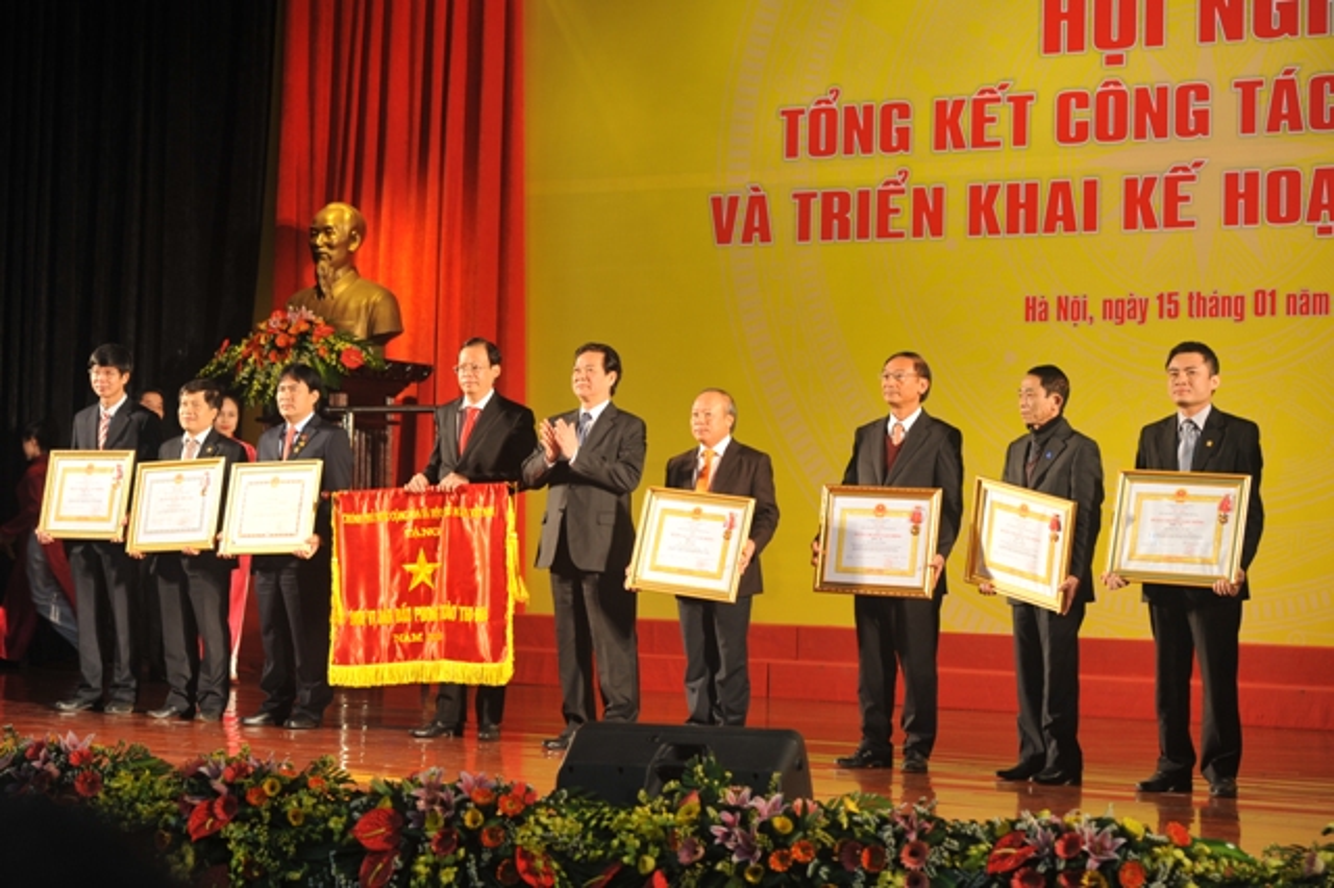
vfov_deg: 19.4
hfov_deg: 28.9
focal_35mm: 70
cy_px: 444
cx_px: 667
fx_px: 2592
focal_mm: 70
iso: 640
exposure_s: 1/80
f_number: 5
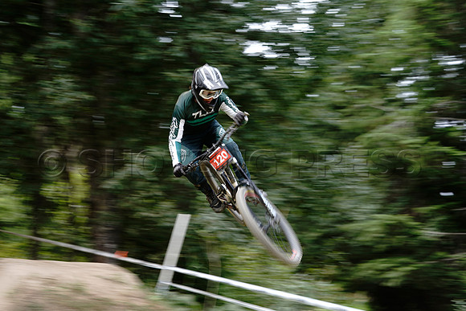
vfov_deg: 19.5
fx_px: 906
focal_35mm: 70
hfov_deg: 28.8
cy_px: 156
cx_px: 233
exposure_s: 1/60
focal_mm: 70
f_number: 5
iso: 50
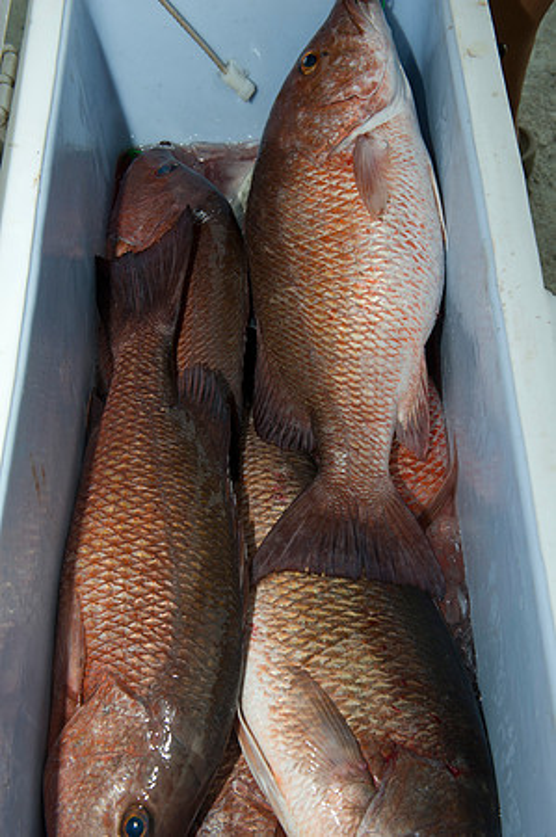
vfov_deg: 44.5
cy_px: 418
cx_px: 278
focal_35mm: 44
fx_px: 1022
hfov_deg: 30.4
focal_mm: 44
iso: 400
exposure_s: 1/250
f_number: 7.1
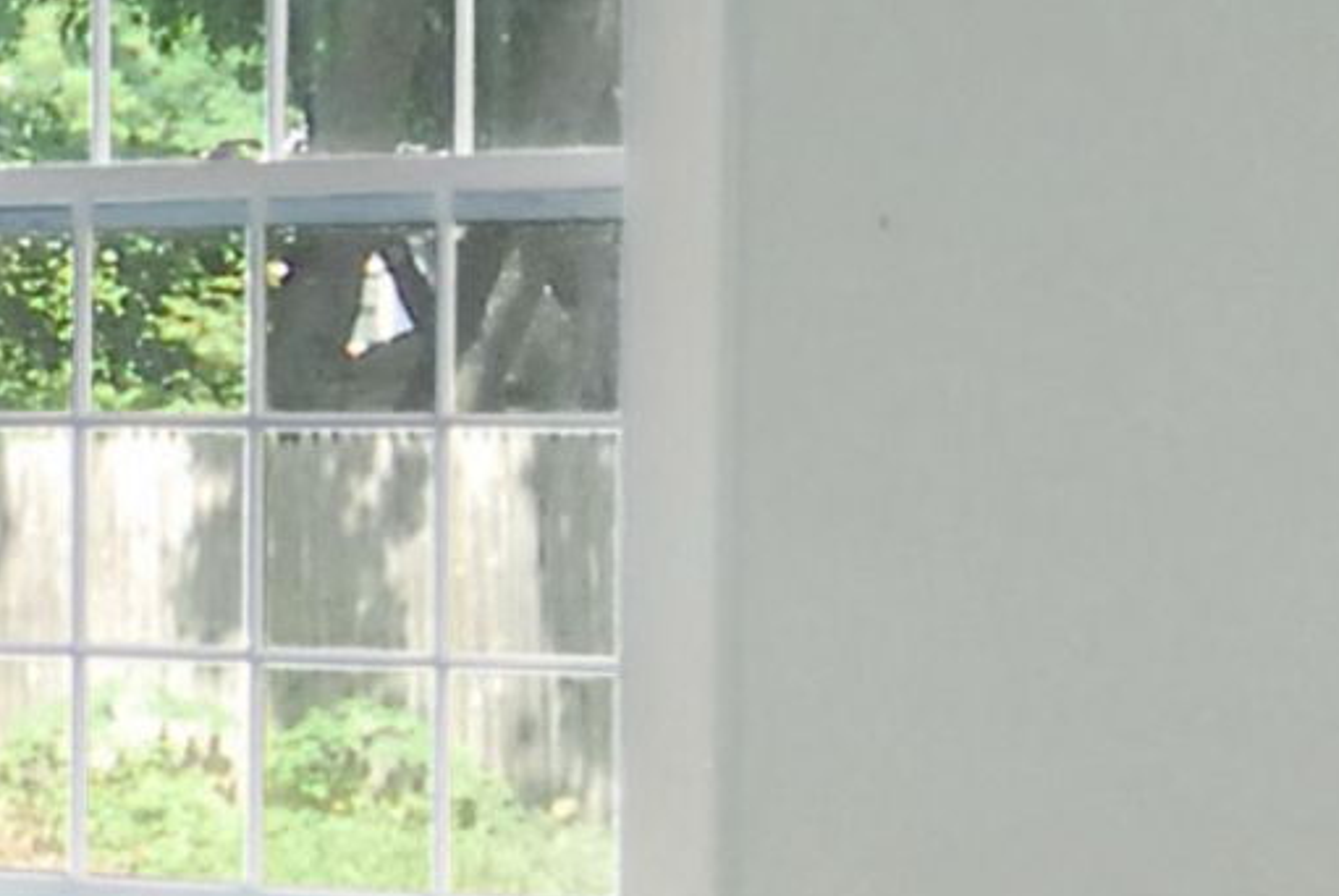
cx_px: -791
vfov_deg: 12.0
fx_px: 4245
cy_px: 631
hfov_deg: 16.1
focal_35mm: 114
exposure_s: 1/50
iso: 640
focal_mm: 10
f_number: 4.5
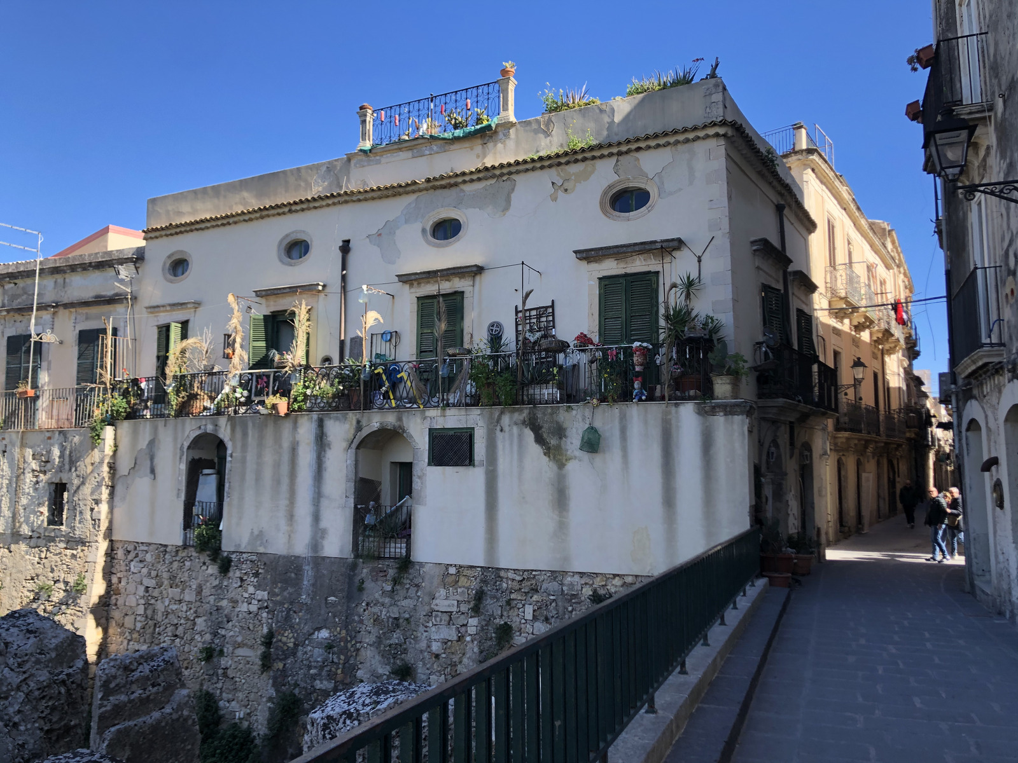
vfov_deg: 49.7
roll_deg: +0.3
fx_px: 823
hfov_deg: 63.4
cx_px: 509
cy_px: 382
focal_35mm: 28
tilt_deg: +6.0
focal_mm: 4
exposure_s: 1/631
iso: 20
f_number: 1.8
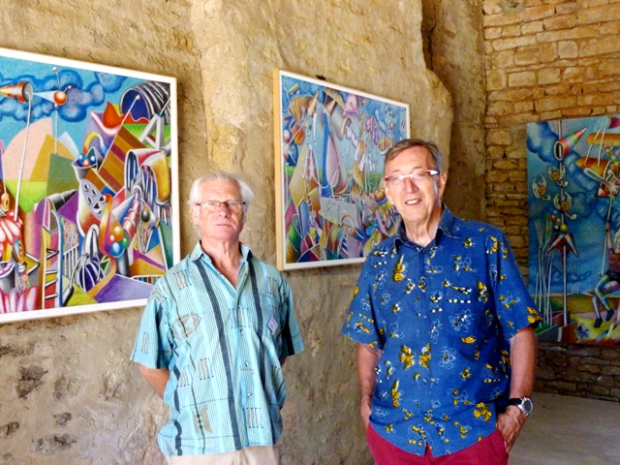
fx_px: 734
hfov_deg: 45.8
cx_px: 310
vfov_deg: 35.1
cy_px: 232
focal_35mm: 41
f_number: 3.8
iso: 640
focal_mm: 7.4
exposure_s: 1/60
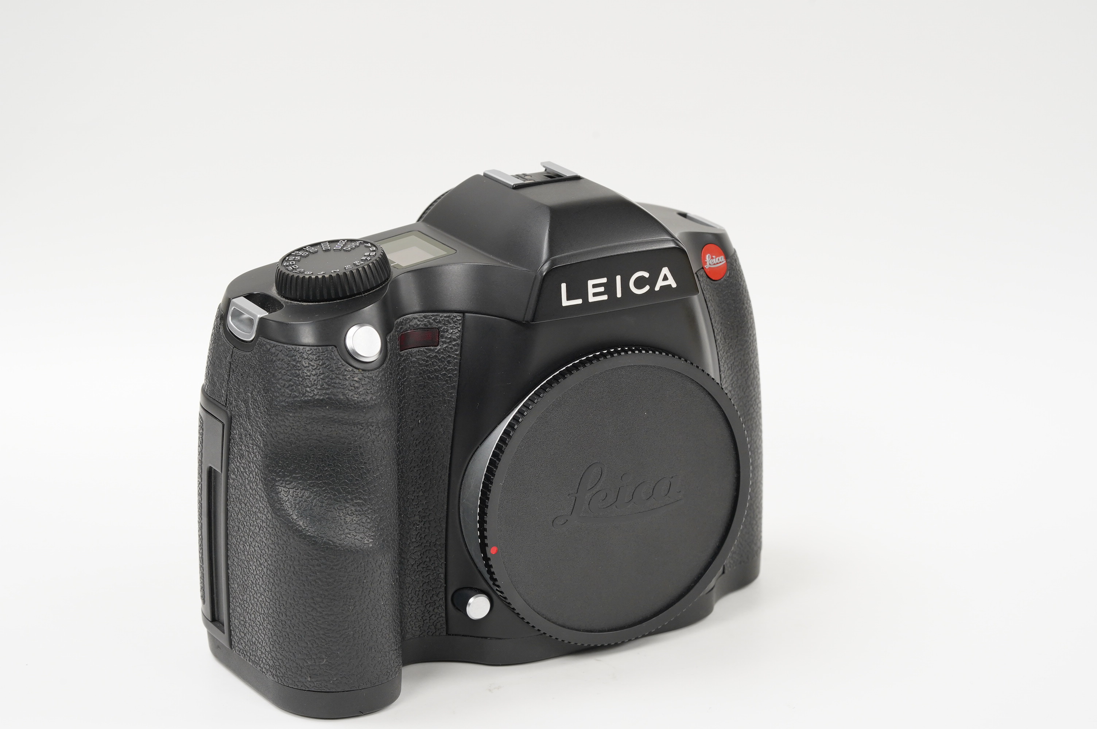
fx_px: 2740
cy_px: 364
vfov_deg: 15.2
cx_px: 548
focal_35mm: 90
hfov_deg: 22.6
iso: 1000
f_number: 11
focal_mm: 90
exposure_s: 1/10
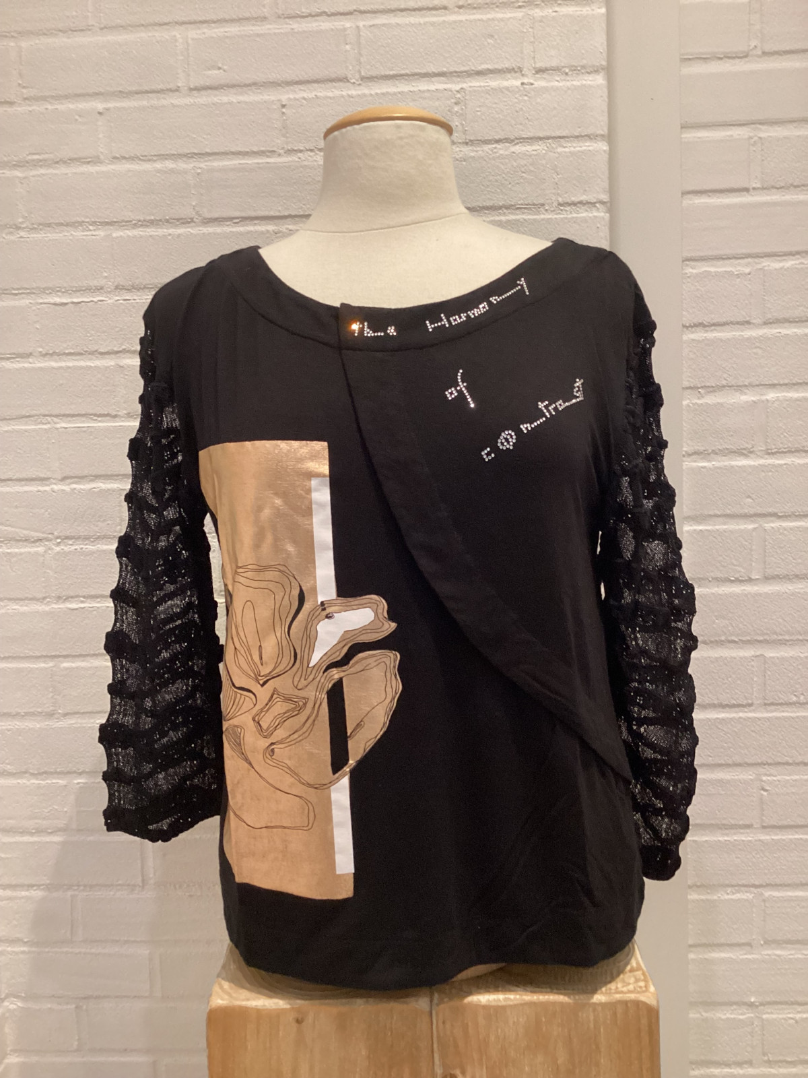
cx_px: 404
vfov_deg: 58.4
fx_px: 965
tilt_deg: -5.4
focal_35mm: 31
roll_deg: +3.0
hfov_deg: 45.4
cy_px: 539
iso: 320
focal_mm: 3.3
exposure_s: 1/50
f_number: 2.4
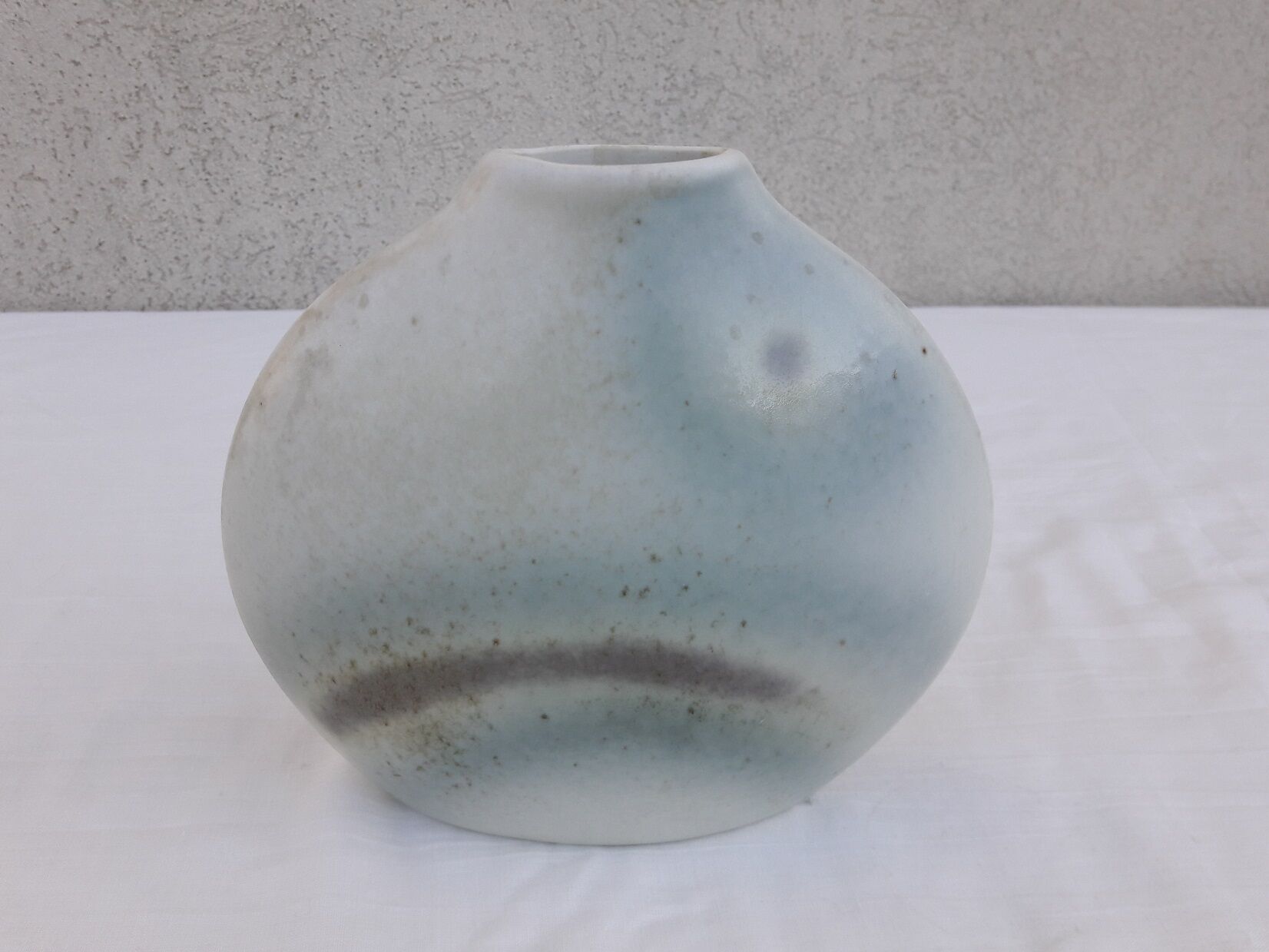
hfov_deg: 63.4
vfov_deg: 49.7
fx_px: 1026
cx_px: 634
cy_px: 476
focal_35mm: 28
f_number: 1.9
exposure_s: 1/188
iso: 40
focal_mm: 3.7
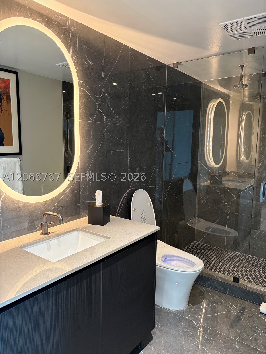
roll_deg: -2.4
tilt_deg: -7.1
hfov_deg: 53.1
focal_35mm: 26
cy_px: 177
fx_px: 266
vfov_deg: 67.3
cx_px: 133
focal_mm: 5.96
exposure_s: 1/60
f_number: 1.6
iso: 160
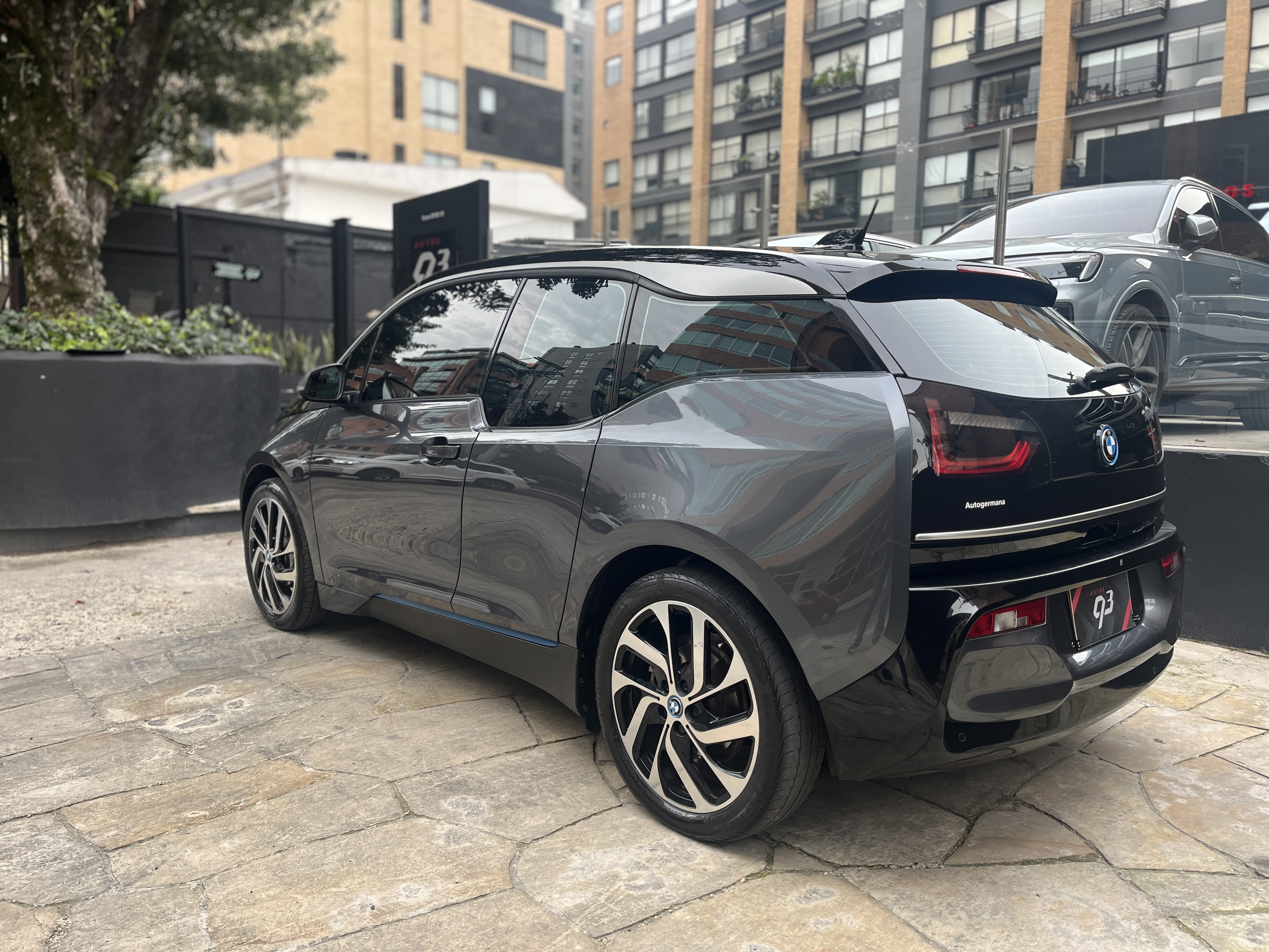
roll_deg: -0.9
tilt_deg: -6.1
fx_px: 953
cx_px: 634
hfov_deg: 67.3
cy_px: 476
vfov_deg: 53.1
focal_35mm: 26
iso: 64
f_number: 1.6
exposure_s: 1/121
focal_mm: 5.1
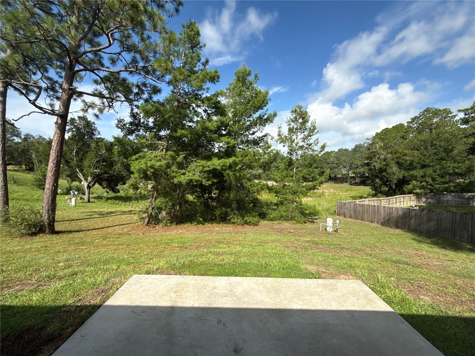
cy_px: 178
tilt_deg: -2.9
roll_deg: -1.3
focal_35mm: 14
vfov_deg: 85.7
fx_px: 192
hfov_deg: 102.1
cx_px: 238
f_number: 2.2
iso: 50
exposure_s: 1/1464
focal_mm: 2.22
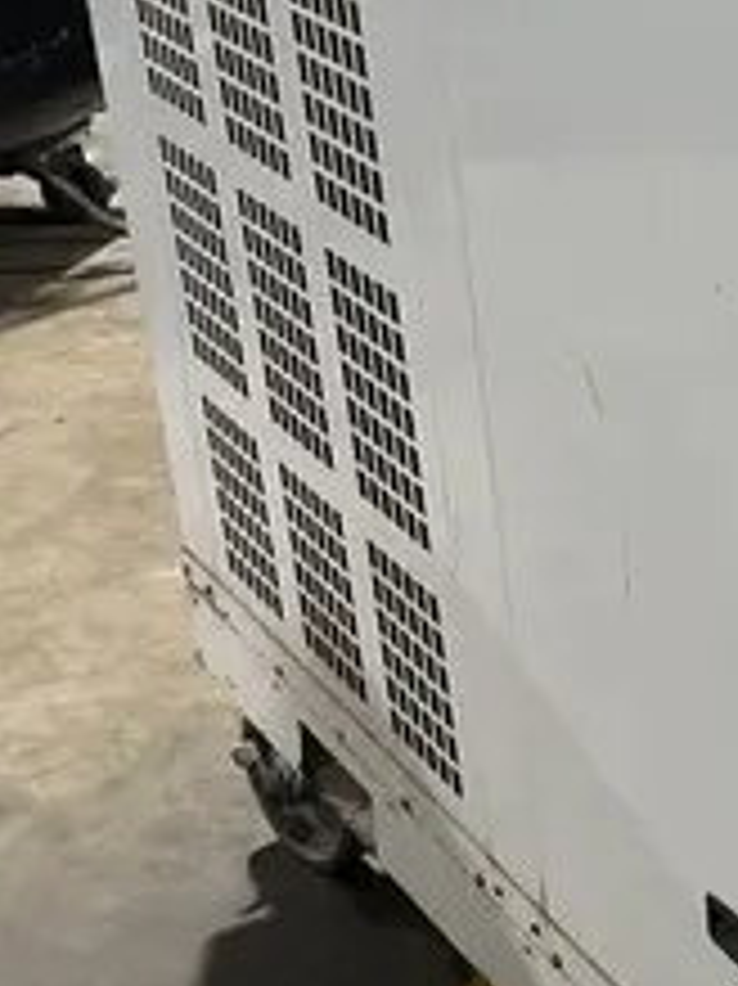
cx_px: 1233
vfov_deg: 22.5
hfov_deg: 15.2
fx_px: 2475
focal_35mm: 87
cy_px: 380
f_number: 1.6
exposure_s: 1/60
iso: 160
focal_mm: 5.1
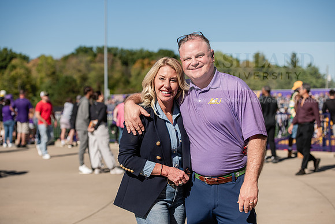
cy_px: 112
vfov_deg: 18.2
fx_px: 698
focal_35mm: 75
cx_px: 168
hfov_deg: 27.0
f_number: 4
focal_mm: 75
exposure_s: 1/800
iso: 80
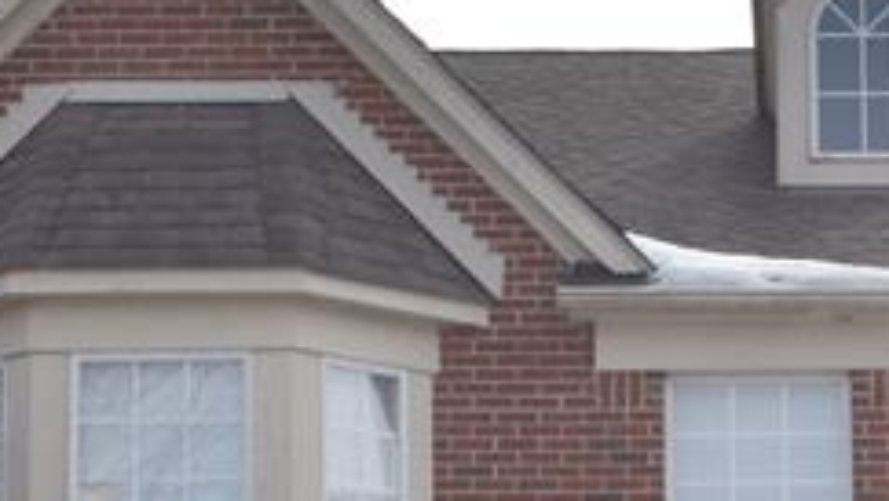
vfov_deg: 6.3
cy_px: 739
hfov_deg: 11.0
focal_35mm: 192
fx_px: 4533
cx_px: 1087
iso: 100
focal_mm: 29
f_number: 11
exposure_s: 1/200
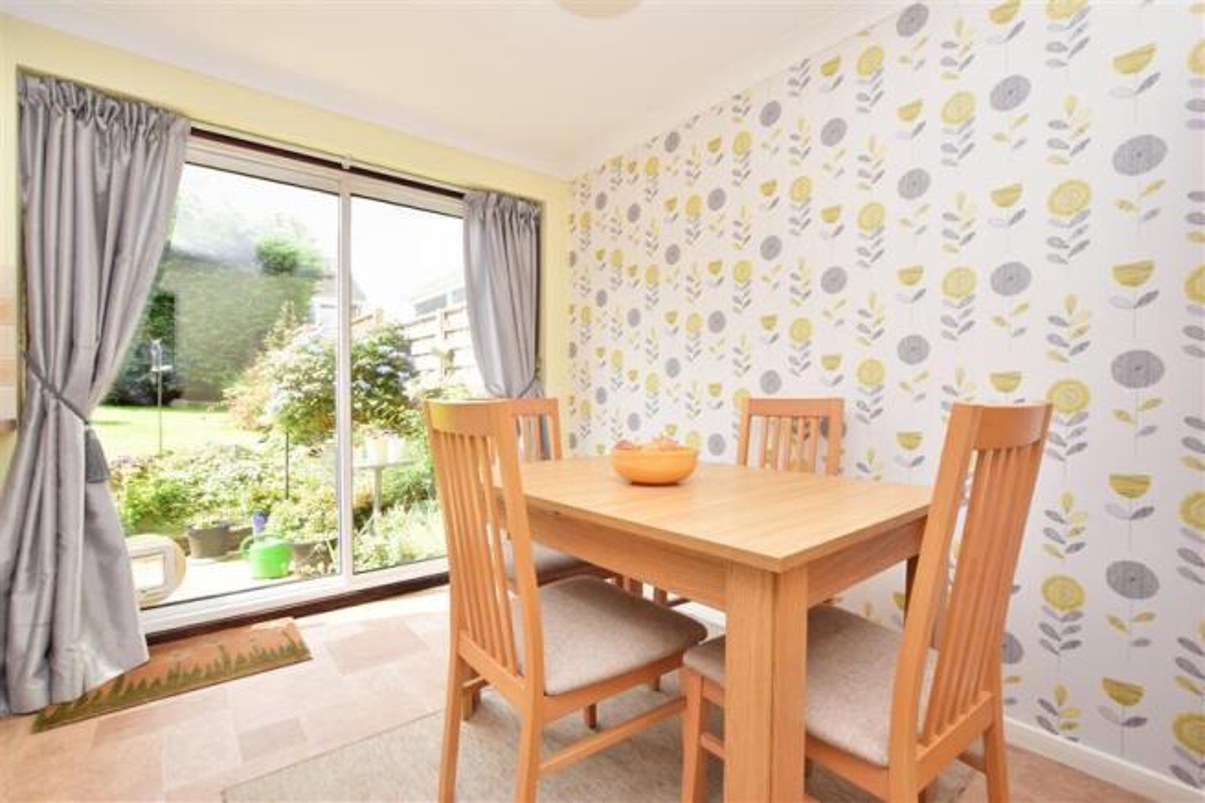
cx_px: 602
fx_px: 502
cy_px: 402
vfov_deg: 77.3
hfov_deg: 100.4
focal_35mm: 15
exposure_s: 1/200
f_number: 9
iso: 400
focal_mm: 10
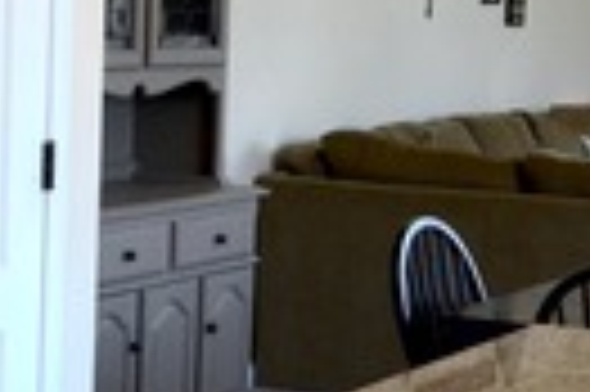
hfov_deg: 15.2
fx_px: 2161
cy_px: 5
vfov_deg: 10.3
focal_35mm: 132
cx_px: -45
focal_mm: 18
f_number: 5
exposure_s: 1/100
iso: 400
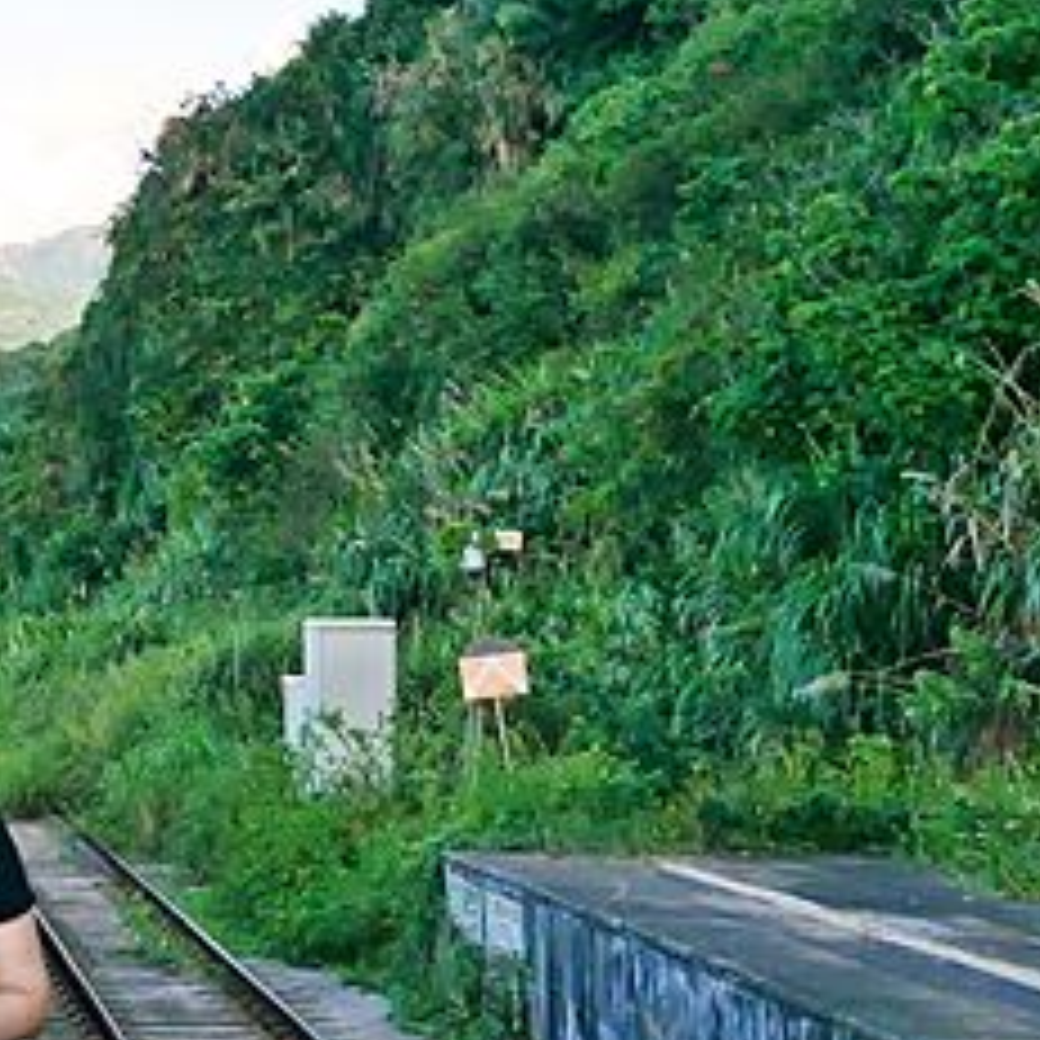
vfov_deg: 16.3
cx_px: -999
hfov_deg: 13.9
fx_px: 3637
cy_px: 565
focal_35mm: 107
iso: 200
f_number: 4
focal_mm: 14
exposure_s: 1/1000
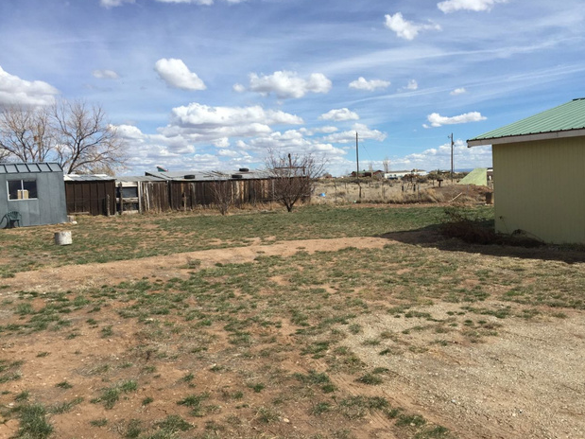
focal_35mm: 30
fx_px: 507
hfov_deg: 60.0
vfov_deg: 46.8
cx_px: 301
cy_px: 221
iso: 32
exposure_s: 1/2825
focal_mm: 4.15
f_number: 2.2
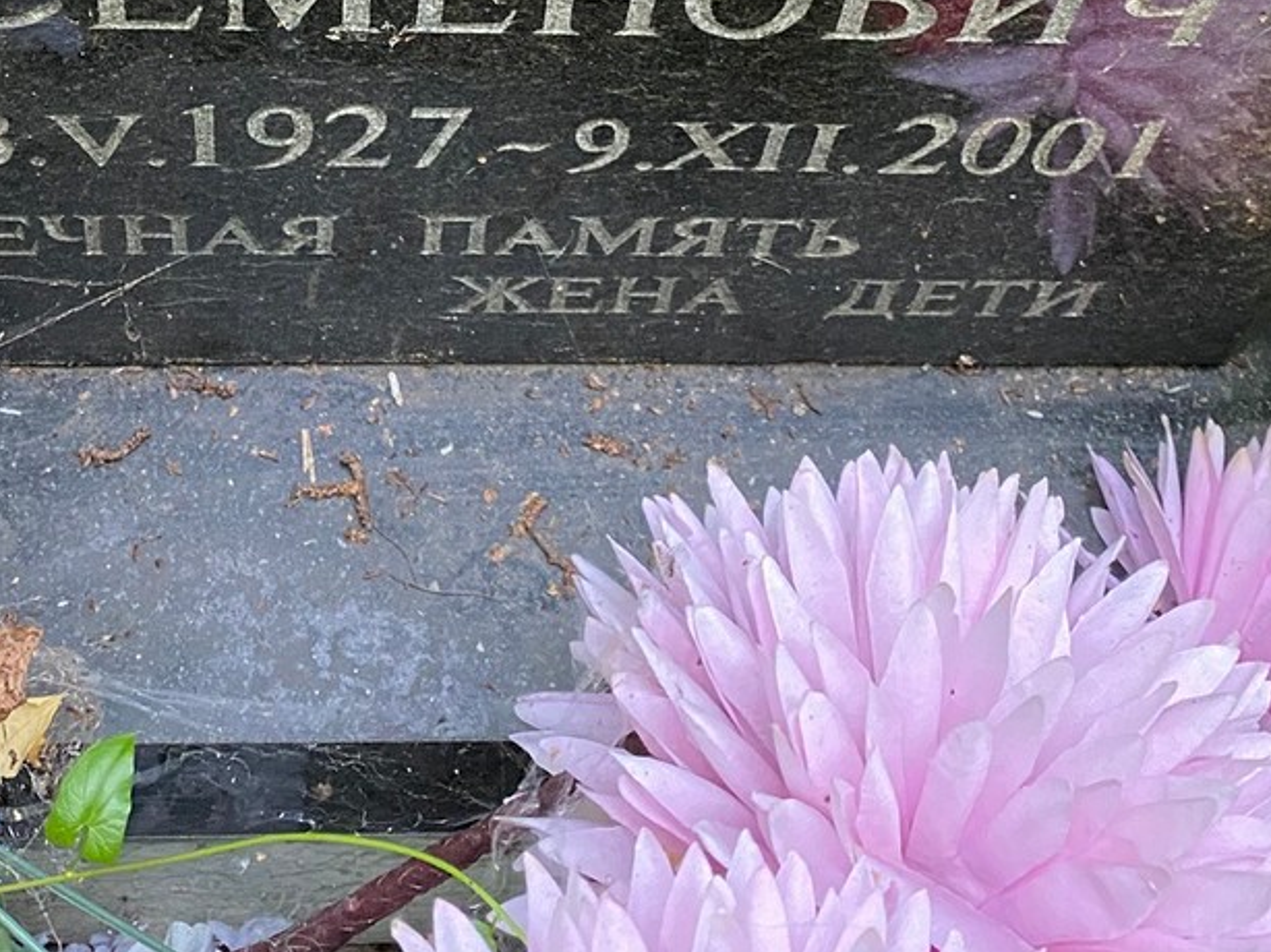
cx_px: 542
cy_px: -147
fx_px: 2239
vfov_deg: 22.4
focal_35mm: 61
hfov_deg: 31.6
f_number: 1.8
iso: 400
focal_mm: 4.25
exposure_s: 1/60
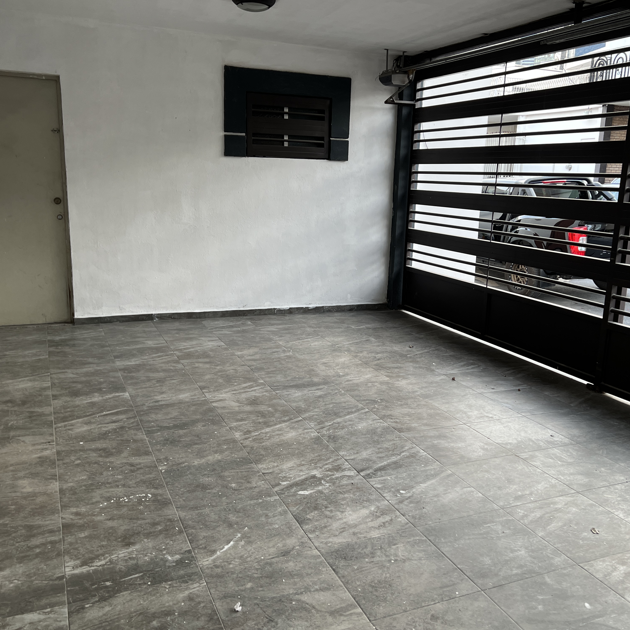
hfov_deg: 52.5
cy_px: 312
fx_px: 638
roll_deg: -2.7
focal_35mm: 31
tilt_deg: -13.1
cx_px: 322
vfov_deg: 52.5
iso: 64
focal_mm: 5.7
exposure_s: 1/60
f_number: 1.5
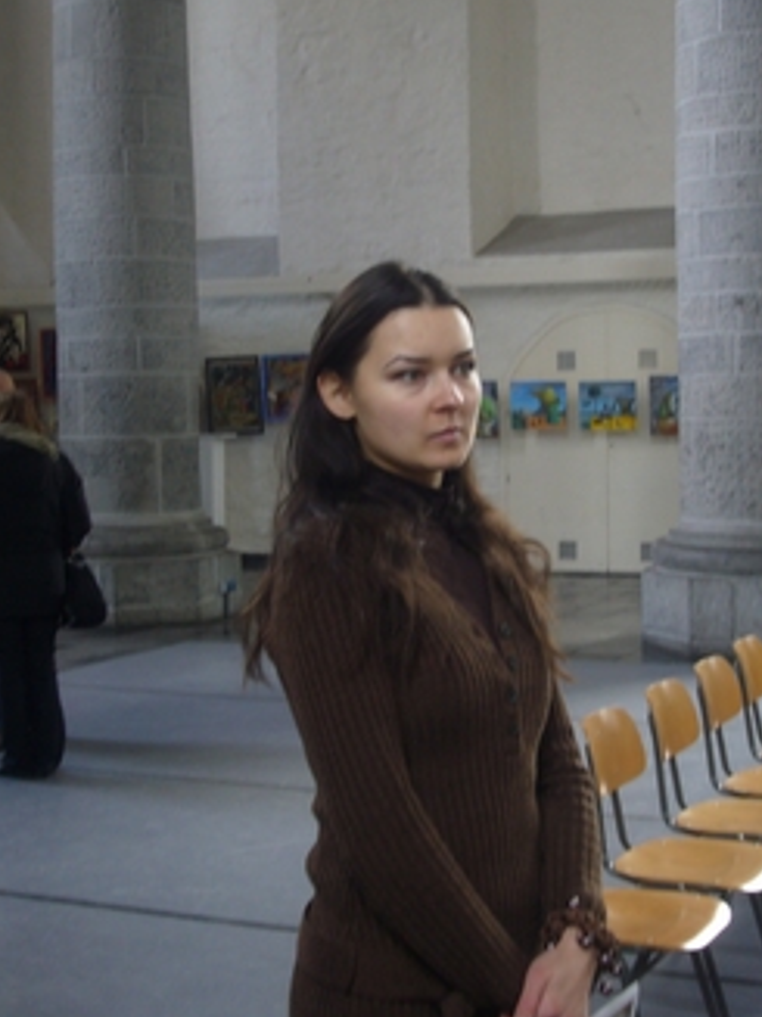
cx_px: 442
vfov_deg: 32.2
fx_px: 1762
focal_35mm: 60
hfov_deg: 24.4
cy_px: 448
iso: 100
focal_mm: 8.1
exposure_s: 1/8
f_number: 3.6
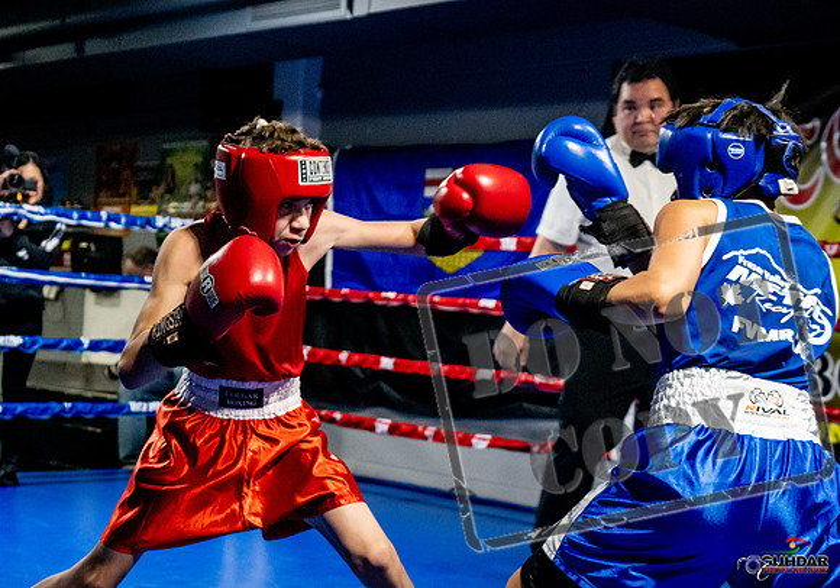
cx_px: 320
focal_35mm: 61
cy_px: 306
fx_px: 1446
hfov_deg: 32.3
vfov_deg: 23.0
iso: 5000
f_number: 2.8
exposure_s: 1/1000
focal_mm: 33
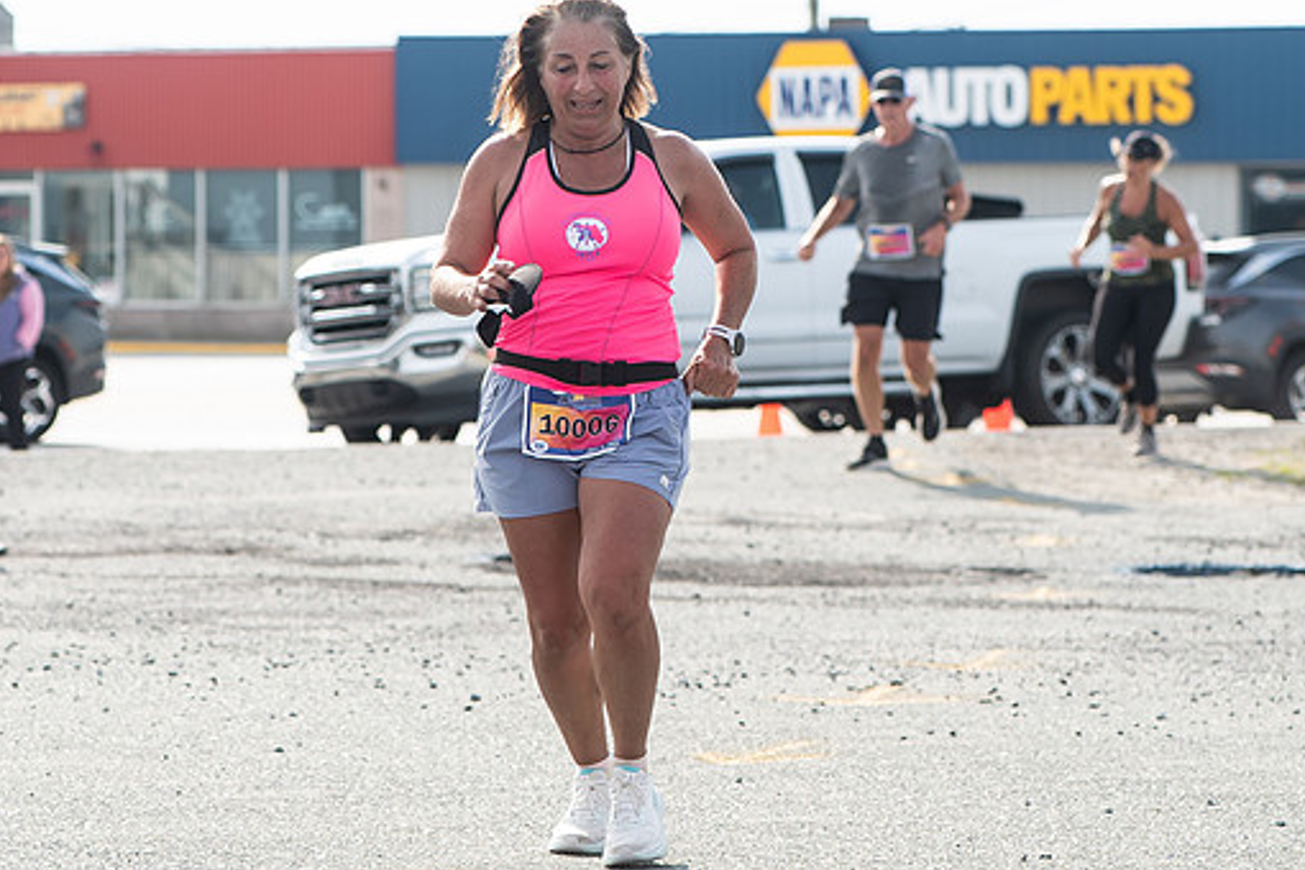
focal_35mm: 187
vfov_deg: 7.3
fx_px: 6778
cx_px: 599
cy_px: 101
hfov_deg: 11.0
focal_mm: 86
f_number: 4.5
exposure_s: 1/1600
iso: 250
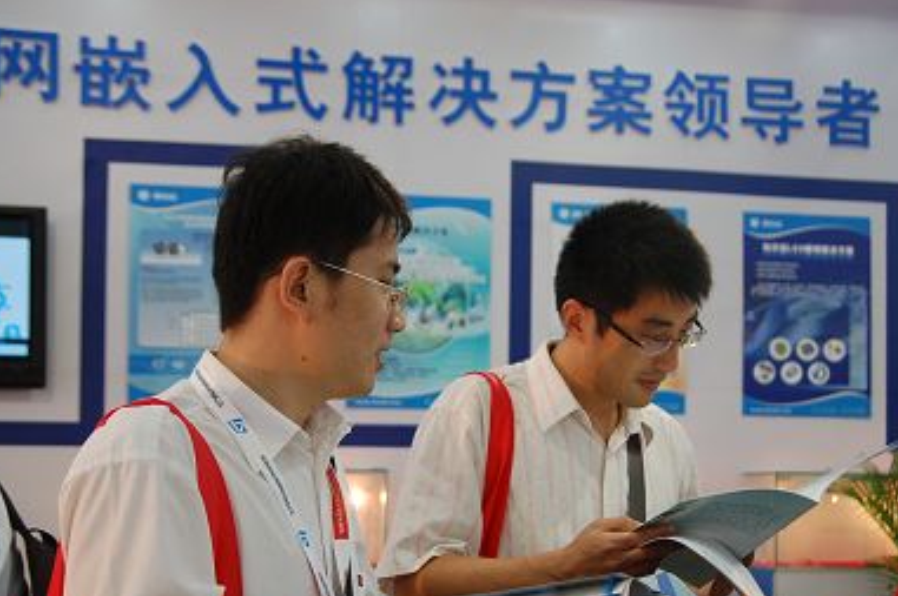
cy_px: 422
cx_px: 554
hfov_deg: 22.4
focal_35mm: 91
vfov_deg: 14.9
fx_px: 2267
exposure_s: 1/60
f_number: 4
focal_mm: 42
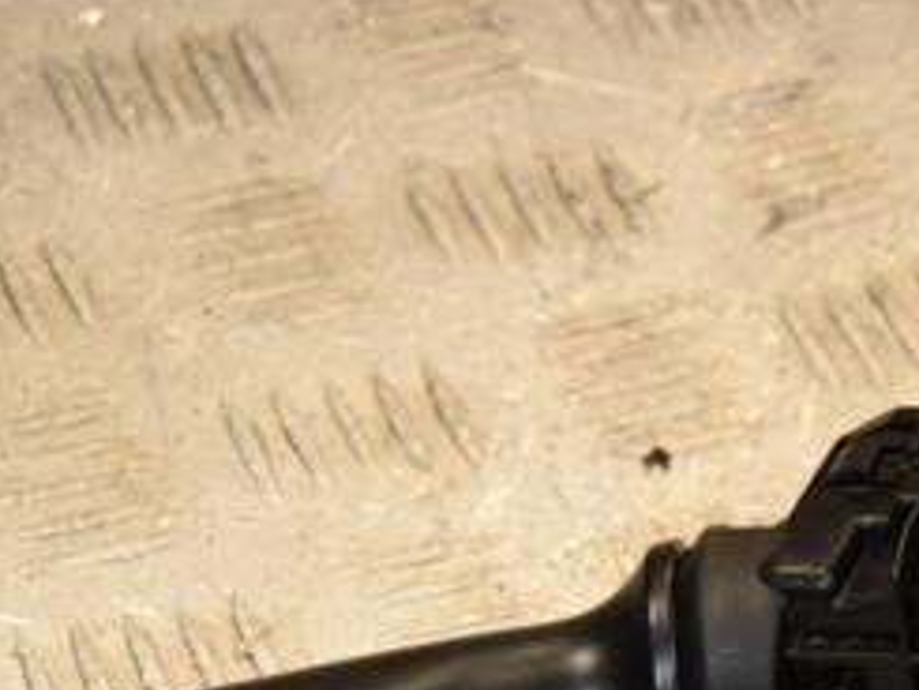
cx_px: 874
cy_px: 679
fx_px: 6561
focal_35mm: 247
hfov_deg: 8.0
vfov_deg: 6.0
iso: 800
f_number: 7.1
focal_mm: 70
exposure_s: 1/200
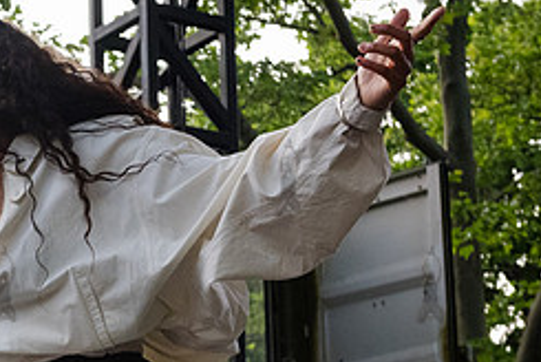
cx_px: -53
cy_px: 304
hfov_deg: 12.9
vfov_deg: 8.8
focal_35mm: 156
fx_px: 2347
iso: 4000
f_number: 5.6
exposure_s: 1/1000
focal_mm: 50
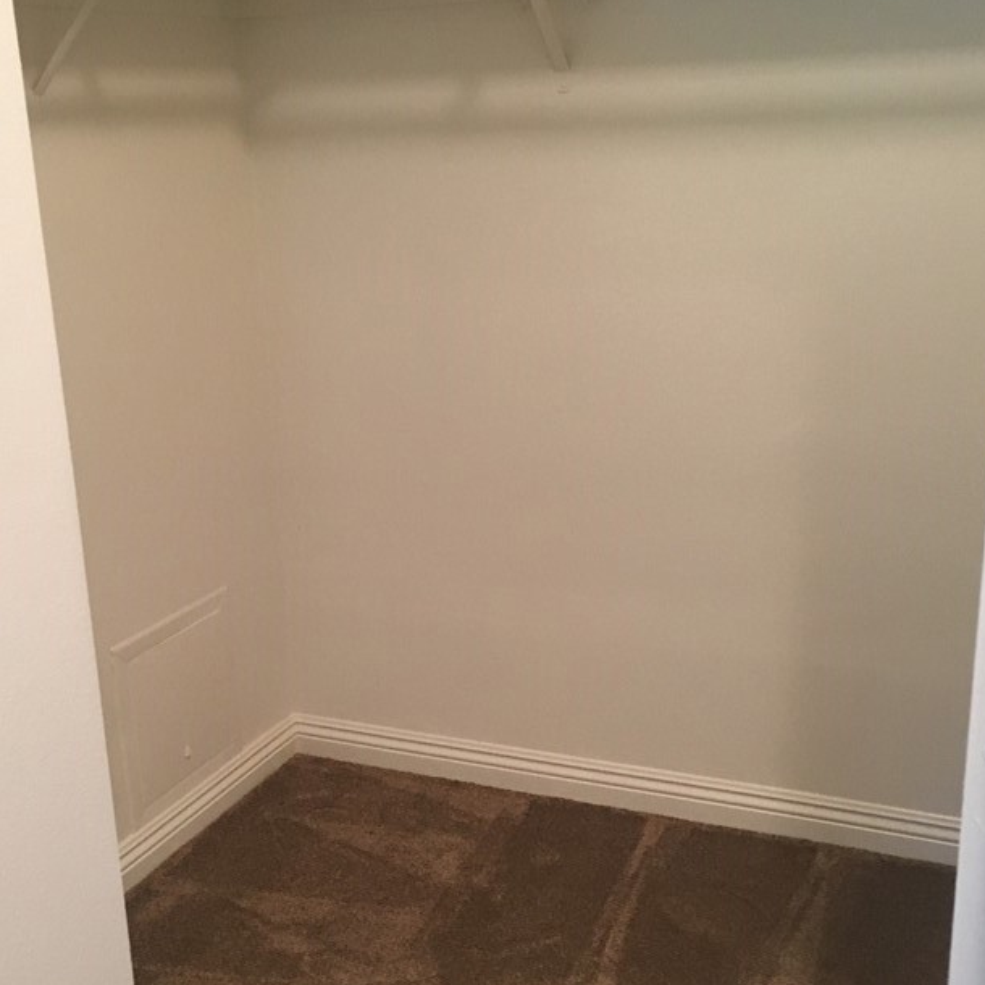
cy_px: 586
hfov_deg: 39.1
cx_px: 438
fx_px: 1384
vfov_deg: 39.0
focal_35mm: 43
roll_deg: +1.9
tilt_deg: -17.9
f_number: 2.2
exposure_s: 1/30
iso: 160
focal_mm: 4.15
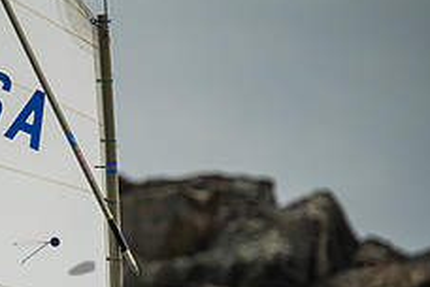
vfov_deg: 1.4
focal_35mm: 1016
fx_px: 12135
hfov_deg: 2.0
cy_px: 354
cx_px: -100
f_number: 5.6
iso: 320
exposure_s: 1/5000
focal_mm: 400
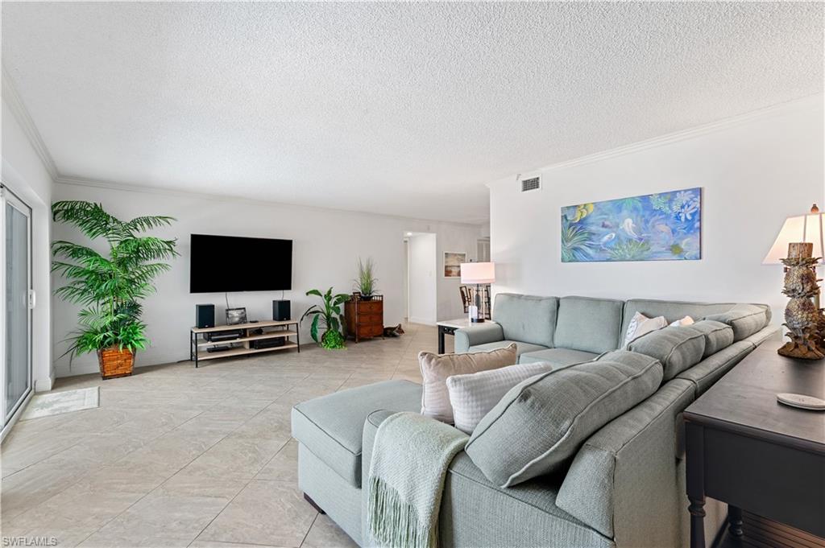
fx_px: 366
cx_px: 412
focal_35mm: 16
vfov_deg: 73.7
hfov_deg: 96.8
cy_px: 274
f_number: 10
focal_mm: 16
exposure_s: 1/13
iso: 640
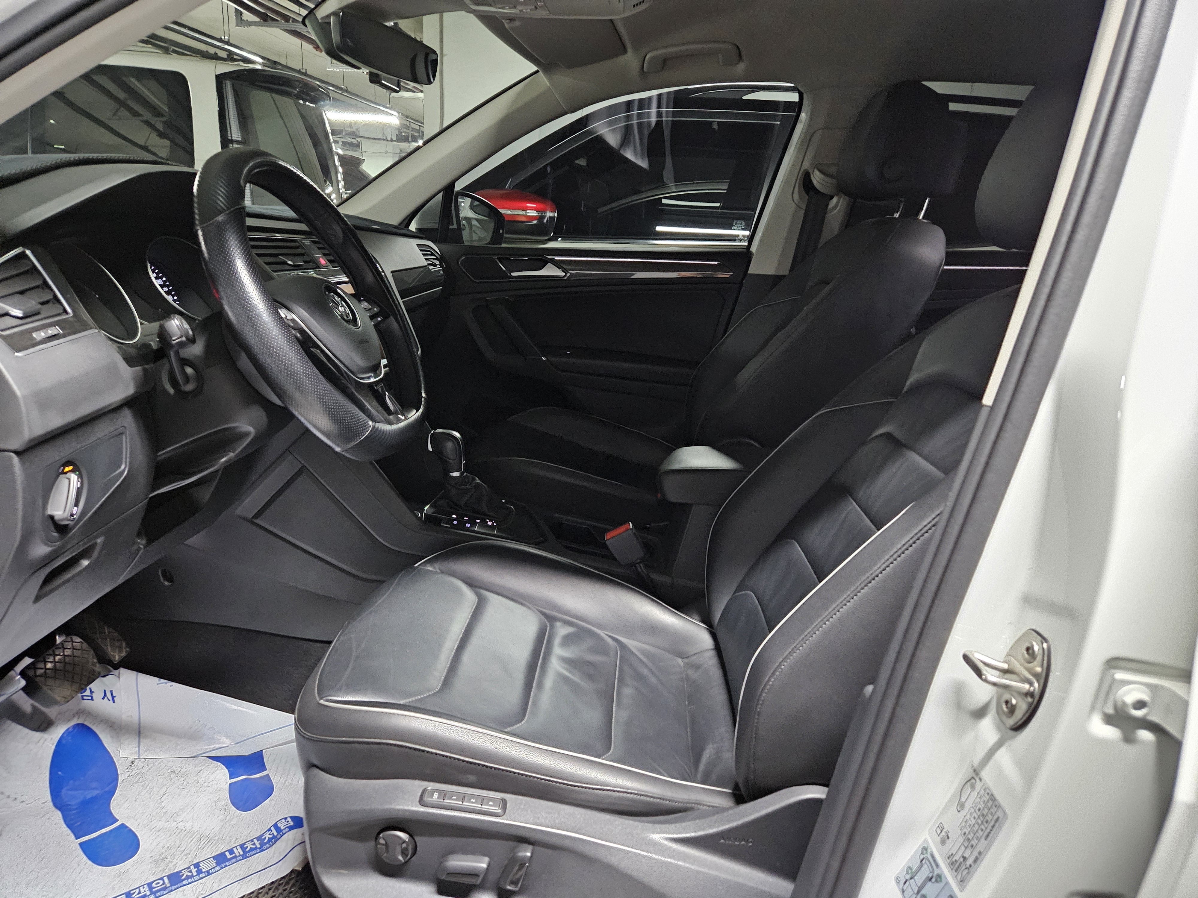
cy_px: 449
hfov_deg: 73.9
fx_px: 796
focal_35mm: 23
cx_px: 599
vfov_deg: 58.9
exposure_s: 1/24
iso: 1250
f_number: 1.8
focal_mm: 5.4
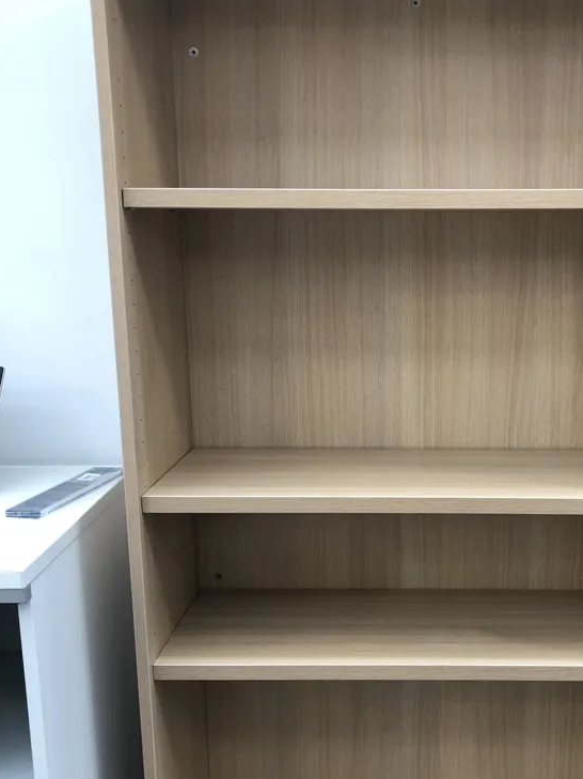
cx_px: 424
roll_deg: +0.1
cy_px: 441
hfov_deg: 34.5
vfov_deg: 45.7
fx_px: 922
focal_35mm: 41
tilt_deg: -13.1
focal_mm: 4
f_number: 1.8
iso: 40
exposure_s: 1/29
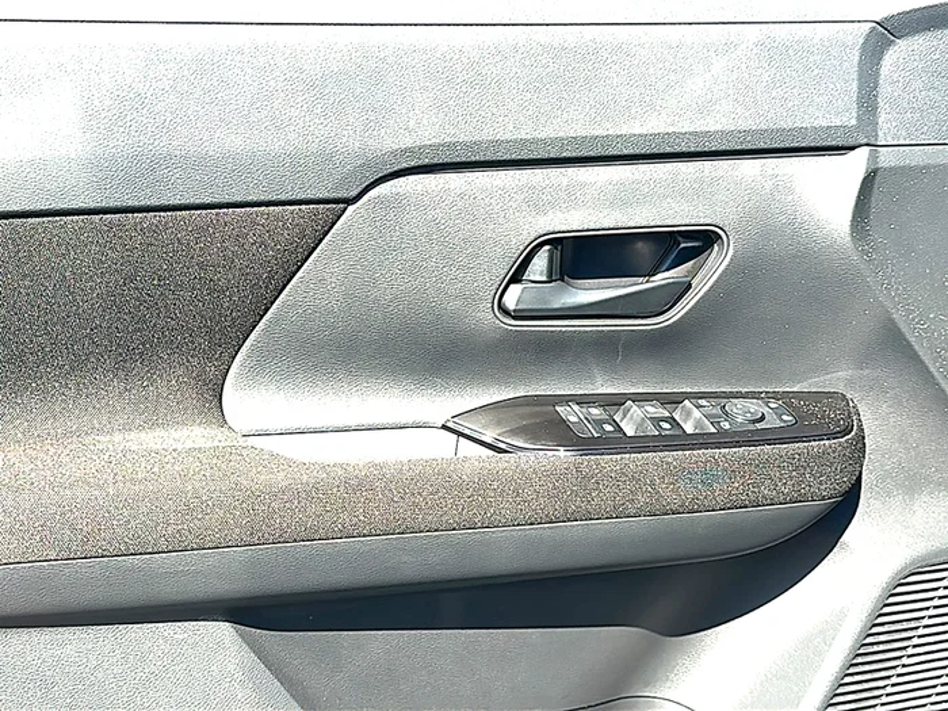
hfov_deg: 39.7
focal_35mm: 48
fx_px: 1315
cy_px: 356
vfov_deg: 30.3
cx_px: 474
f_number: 1.78
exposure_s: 1/912
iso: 80
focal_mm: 6.86
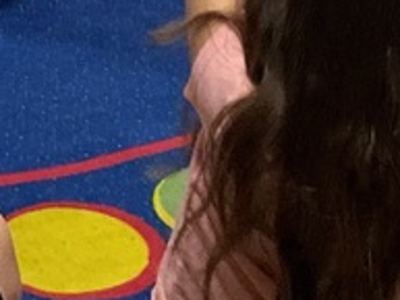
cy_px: -377
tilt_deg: -11.6
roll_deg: -4.0
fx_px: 1781
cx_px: 141
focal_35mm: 154
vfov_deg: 8.9
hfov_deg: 12.8
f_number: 1.8
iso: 200
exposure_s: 1/60
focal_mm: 3
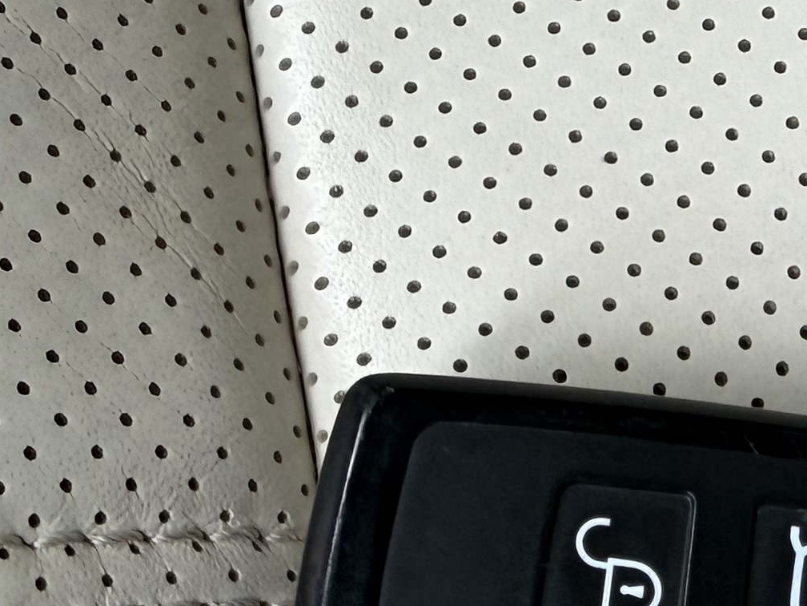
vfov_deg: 15.0
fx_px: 2238
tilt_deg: -75.9
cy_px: 682
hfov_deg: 19.7
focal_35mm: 96
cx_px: 860
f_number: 2.2
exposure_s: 1/121
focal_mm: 2.22
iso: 64
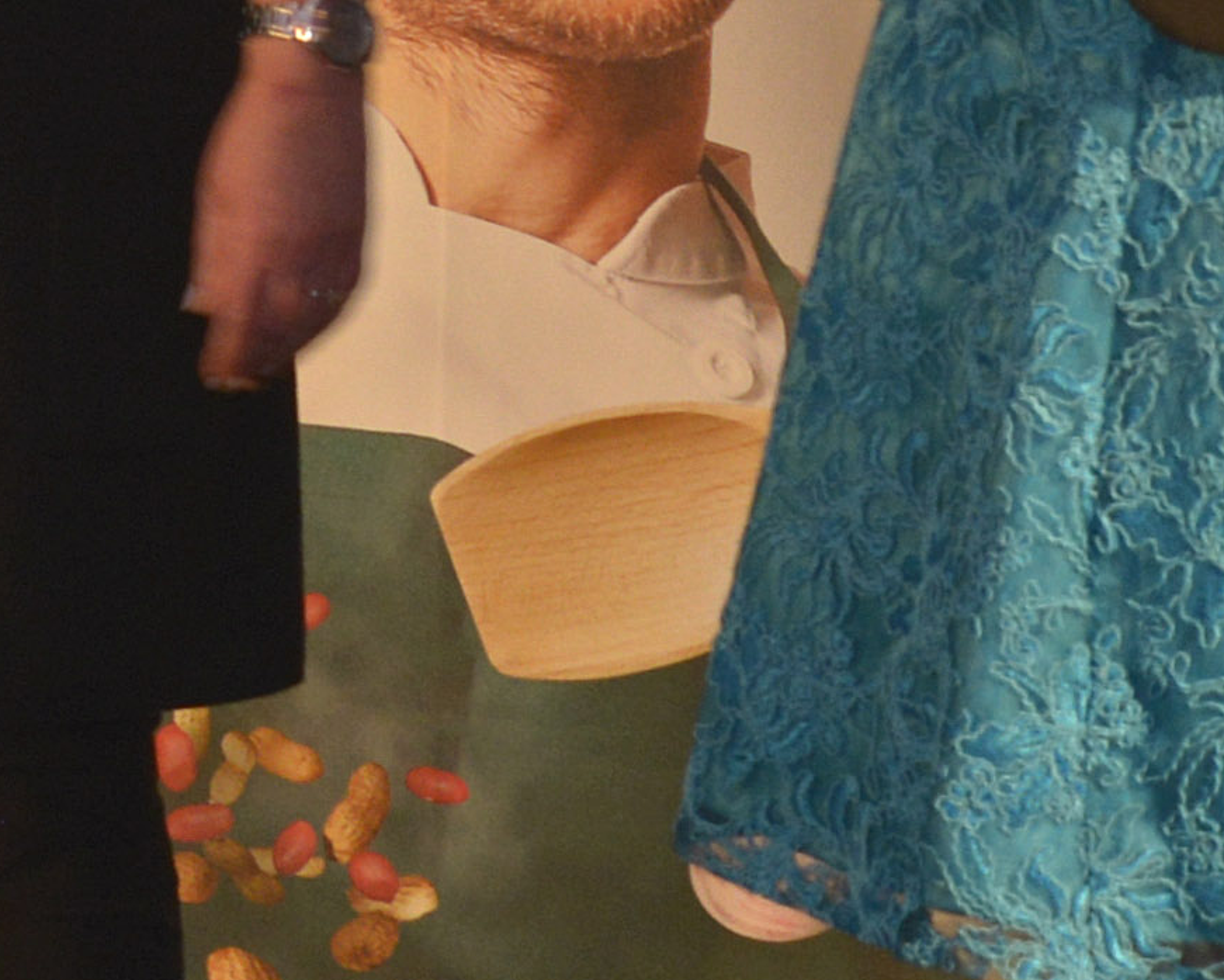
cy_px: -889
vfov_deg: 6.6
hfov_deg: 7.5
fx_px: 8224
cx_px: -2402
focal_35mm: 227
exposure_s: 1/30
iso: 800
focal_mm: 35
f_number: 5.6
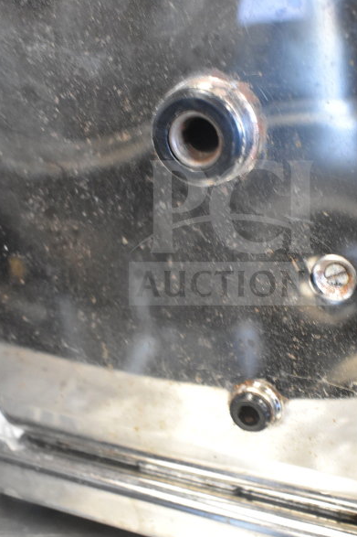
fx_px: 800
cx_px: 231
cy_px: 233
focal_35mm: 54
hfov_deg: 25.0
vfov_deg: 37.0
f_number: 3.8
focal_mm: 23
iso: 3600
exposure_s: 1/40
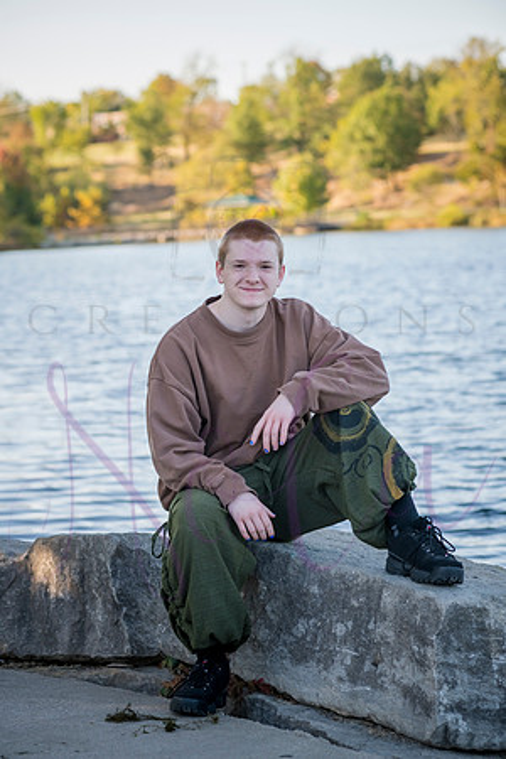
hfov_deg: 13.7
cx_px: 253
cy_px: 380
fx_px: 2108
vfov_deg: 20.4
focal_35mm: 100
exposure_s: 1/640
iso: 400
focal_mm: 100
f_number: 5.6
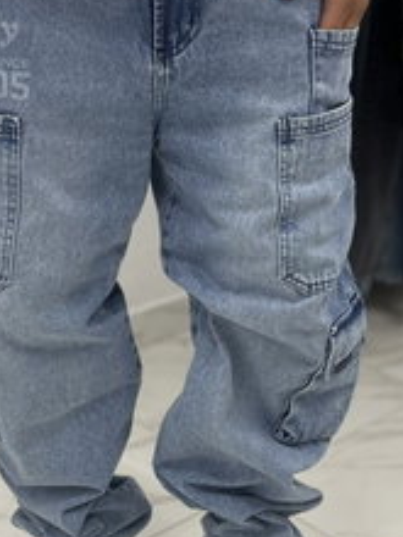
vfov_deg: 30.7
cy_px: 301
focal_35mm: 63
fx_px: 978
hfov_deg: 23.3
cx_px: 164
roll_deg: -0.7
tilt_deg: -24.0
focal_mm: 5.1
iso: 80
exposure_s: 1/50
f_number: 1.6
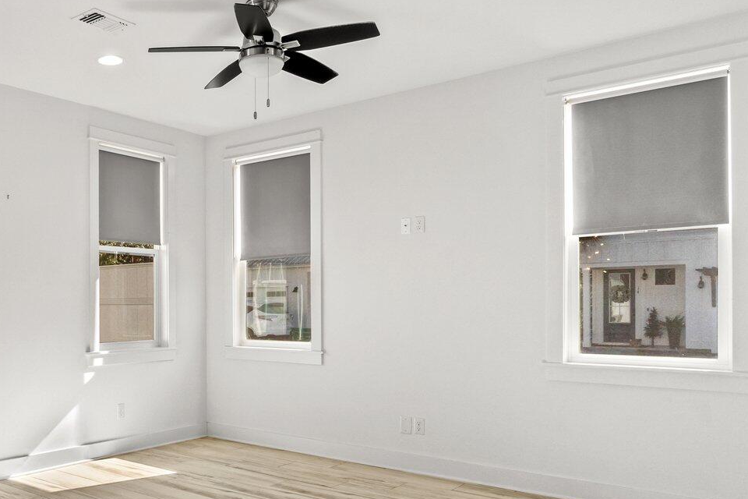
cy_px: 311
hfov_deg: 54.3
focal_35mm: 32
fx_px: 665
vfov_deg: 40.8
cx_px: 139
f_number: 9
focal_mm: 10
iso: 400
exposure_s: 1/6
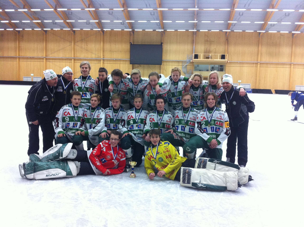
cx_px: 152
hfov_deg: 52.7
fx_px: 307
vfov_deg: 40.6
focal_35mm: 35
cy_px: 114
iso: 125
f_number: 2.8
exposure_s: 1/15
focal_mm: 3.85
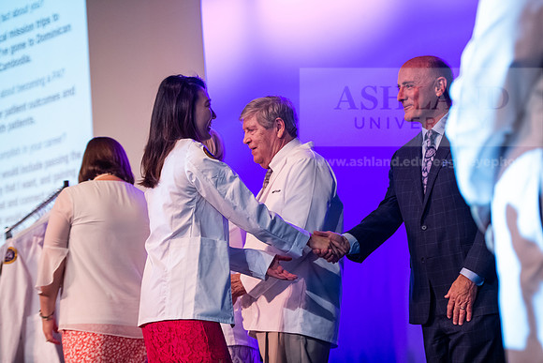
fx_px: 1433
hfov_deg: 21.5
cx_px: 272
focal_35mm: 95
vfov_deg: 14.4
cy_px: 182
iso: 4000
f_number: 3.2
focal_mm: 95
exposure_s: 1/200
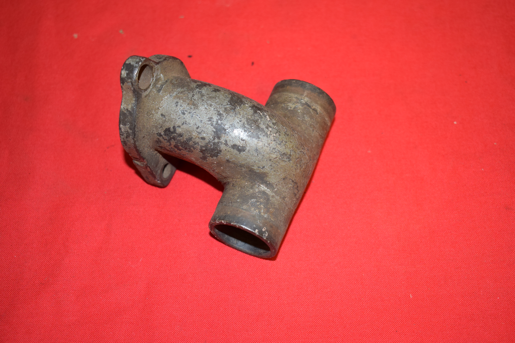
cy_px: 172
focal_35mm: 51
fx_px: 730
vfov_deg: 26.5
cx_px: 258
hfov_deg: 38.9
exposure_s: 1/60
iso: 640
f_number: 5
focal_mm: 34
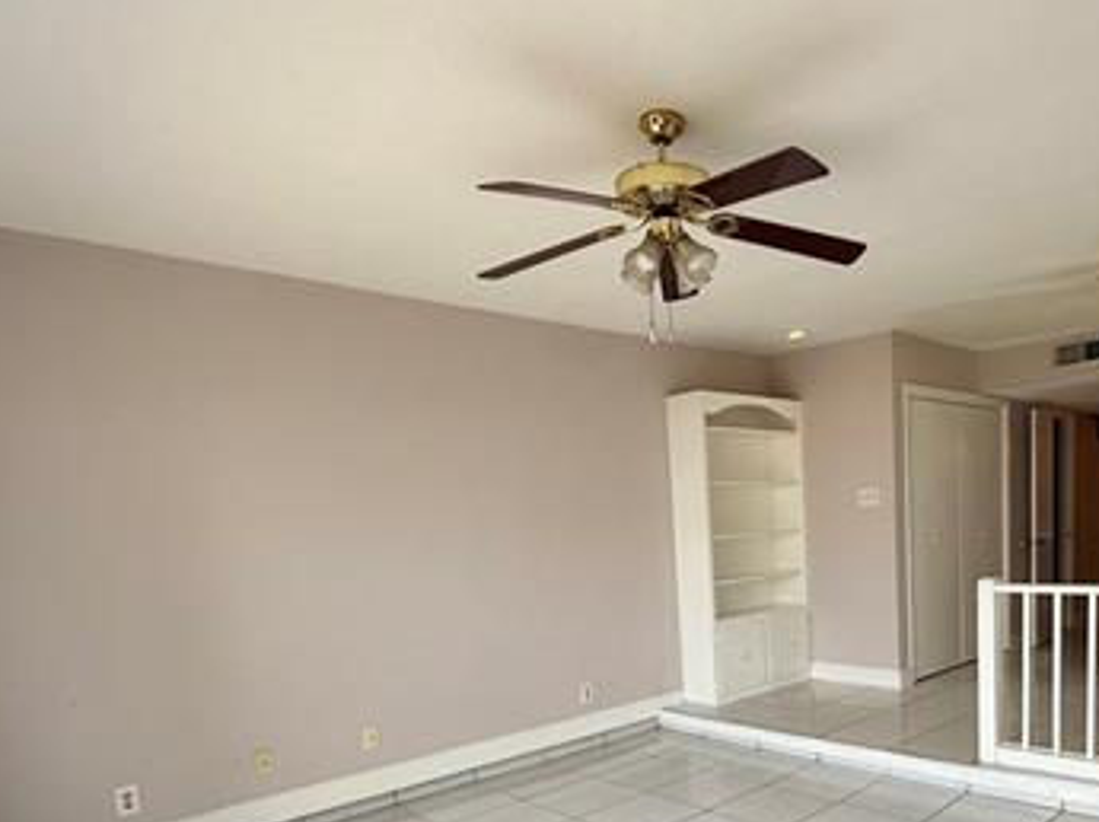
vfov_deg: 50.5
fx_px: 825
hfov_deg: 65.5
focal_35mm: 26
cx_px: 739
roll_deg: +2.9
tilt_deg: -7.5
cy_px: 631
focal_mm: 2.22
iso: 50
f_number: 2.2
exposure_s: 1/189
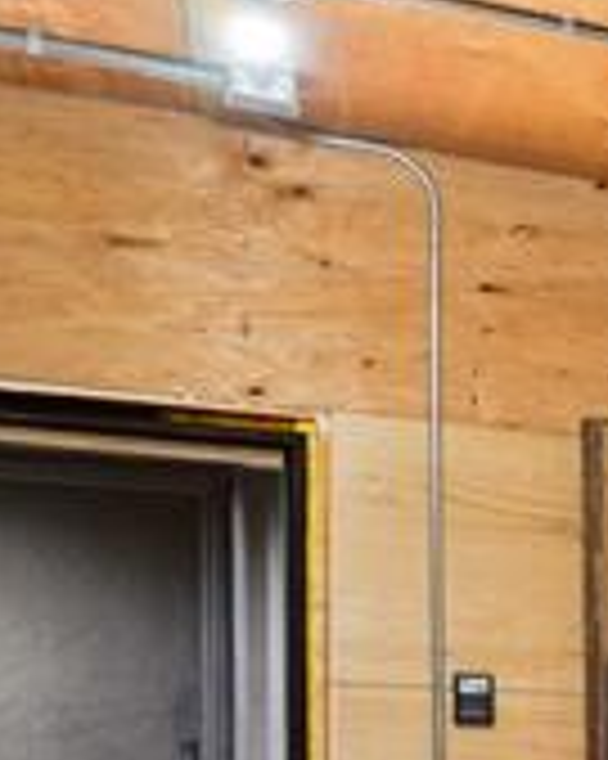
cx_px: 2117
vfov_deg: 20.9
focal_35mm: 85
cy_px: 922
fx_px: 1914
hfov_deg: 9.6
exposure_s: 1/3
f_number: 4.5
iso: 100
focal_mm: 10
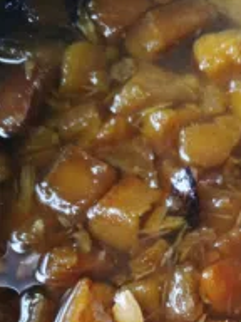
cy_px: 320
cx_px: 223
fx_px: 446
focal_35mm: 48
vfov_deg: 35.9
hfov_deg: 28.9
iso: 272
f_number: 1.6
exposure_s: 1/50
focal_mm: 4.09
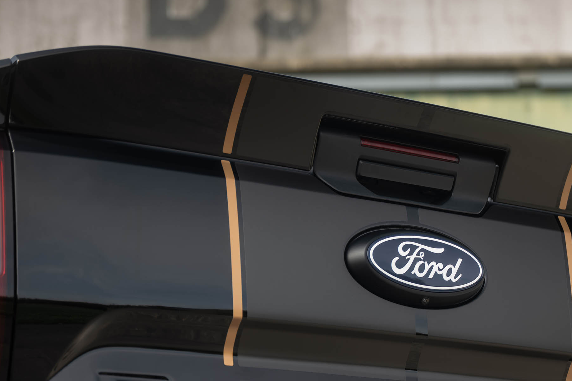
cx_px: 347
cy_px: 338
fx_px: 1811
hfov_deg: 17.9
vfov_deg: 11.9
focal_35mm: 114
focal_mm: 64
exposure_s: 1/80
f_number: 2.8
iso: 32
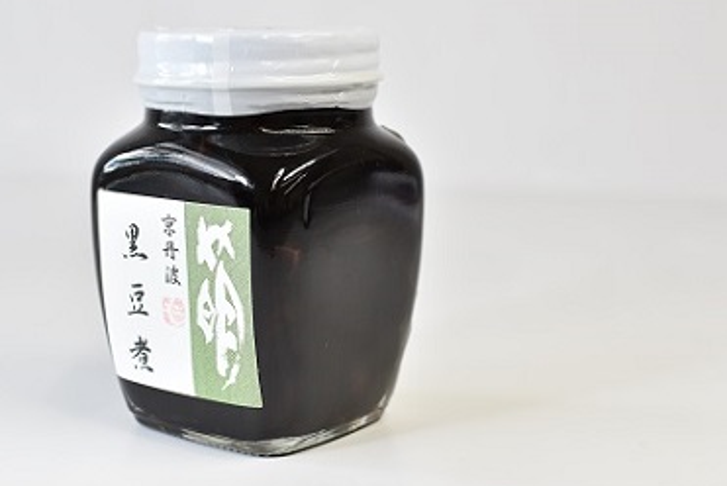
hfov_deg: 31.5
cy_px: 241
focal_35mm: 64
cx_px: 300
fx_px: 1285
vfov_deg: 21.4
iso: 400
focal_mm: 35
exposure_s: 1/250
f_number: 5.6
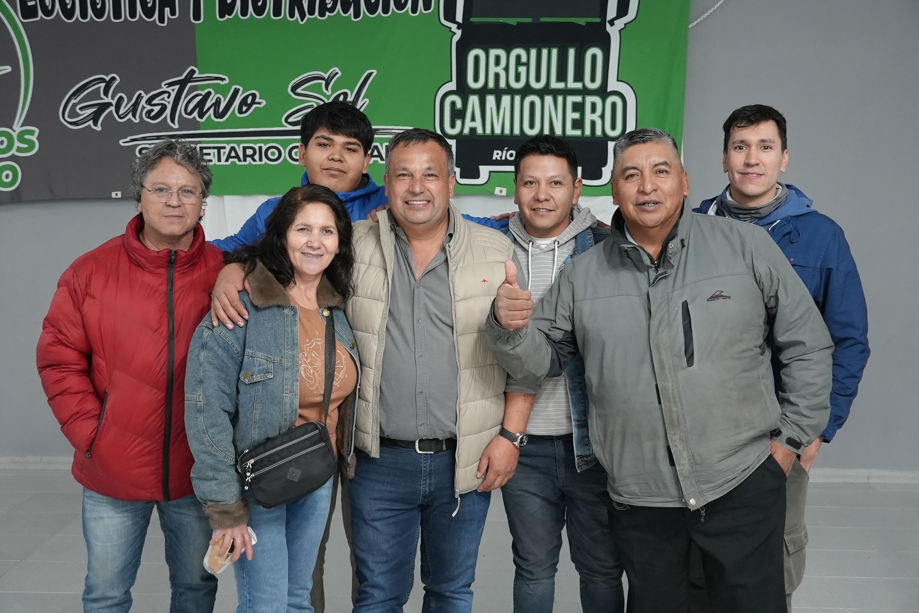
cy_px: 306
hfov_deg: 42.7
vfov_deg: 29.3
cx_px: 460
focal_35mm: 46
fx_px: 1175
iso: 3200
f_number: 4.5
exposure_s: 1/160
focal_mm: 31
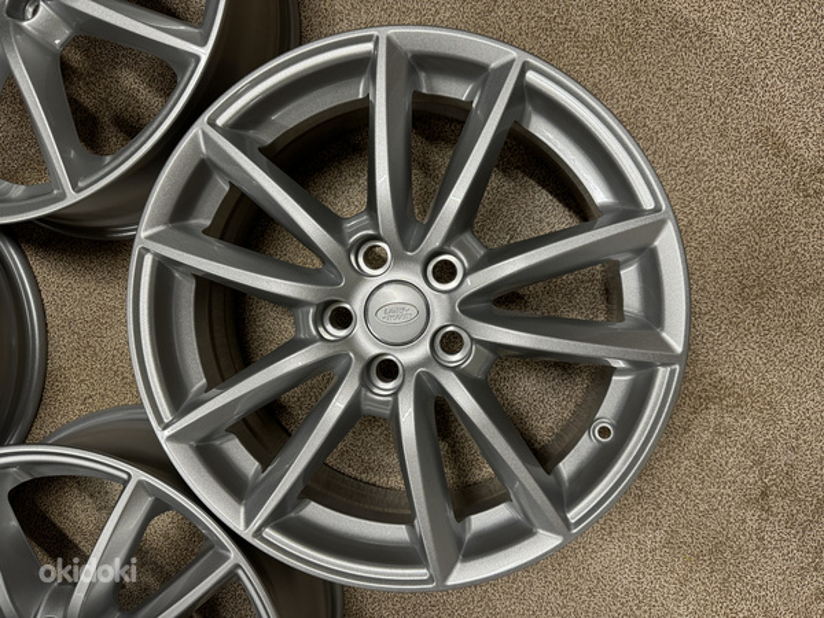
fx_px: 571
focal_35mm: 24
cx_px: 412
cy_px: 309
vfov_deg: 56.8
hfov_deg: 71.6
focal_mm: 6.76
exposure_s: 1/100
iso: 200
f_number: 1.78
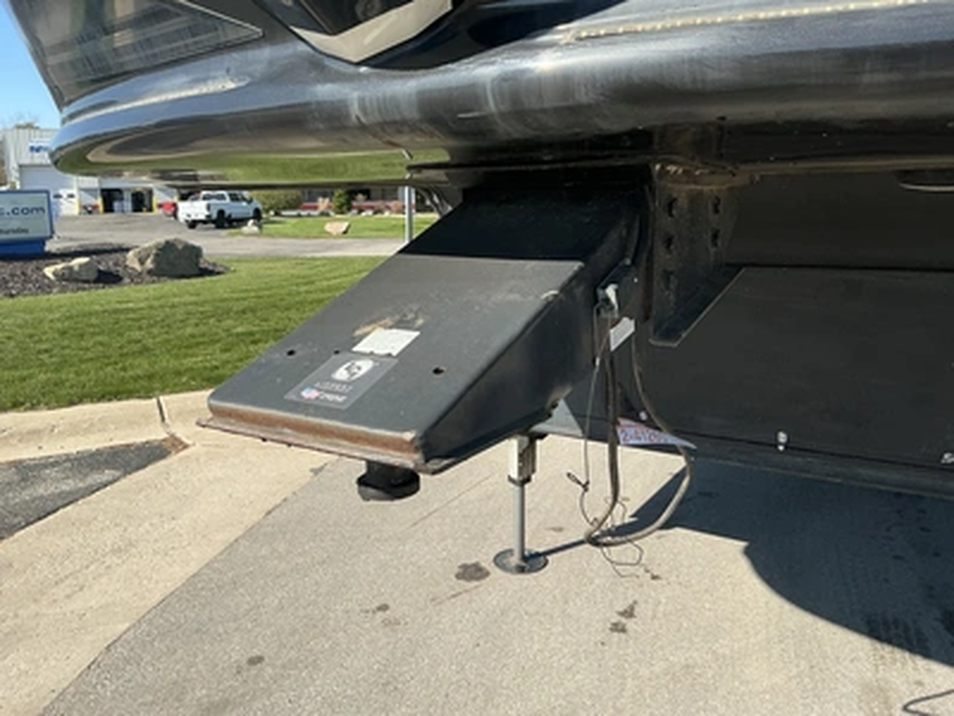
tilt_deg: -15.8
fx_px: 772
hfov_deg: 63.4
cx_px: 477
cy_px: 358
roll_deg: -1.4
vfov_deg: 49.7
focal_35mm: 28
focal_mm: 3
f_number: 1.8
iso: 25
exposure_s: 1/1098
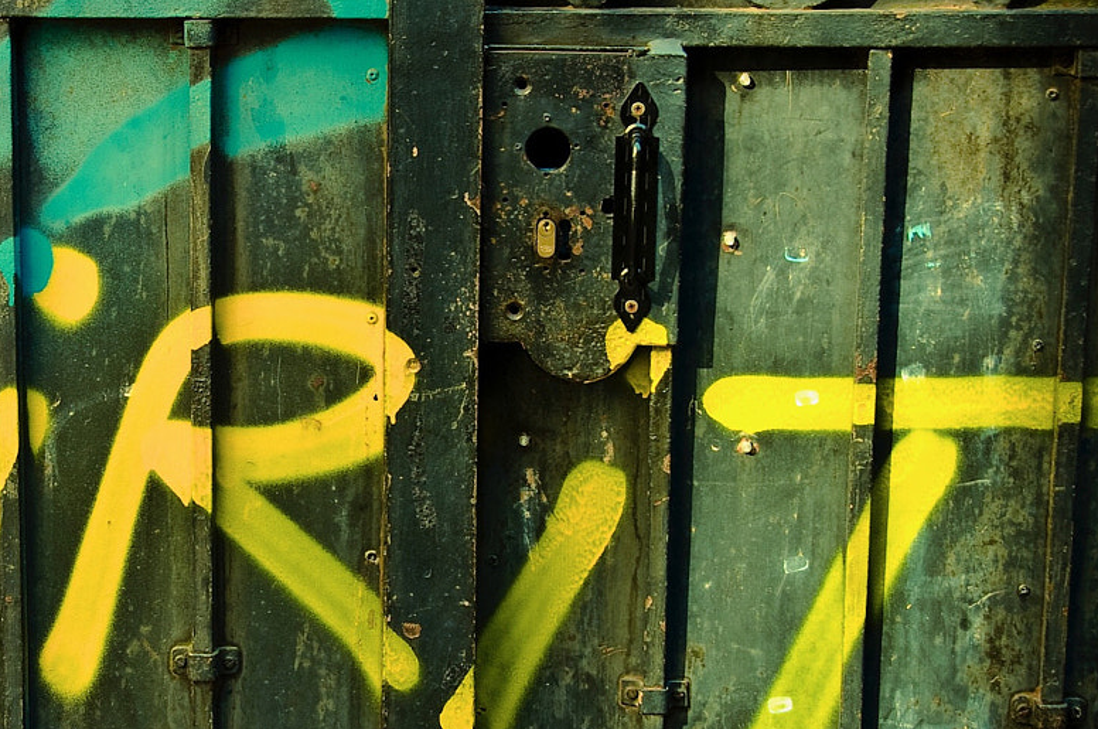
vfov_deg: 13.8
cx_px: 310
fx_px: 3015
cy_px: 434
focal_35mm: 99
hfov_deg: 20.5
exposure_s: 1/30
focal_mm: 32
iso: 200
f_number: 6.3
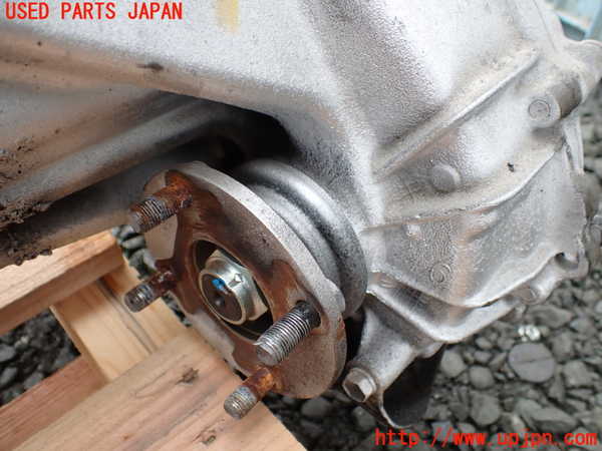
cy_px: 226
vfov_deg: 46.8
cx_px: 301
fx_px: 522
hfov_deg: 60.0
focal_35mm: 30
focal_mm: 5.4
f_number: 2.3
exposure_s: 1/125
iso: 160
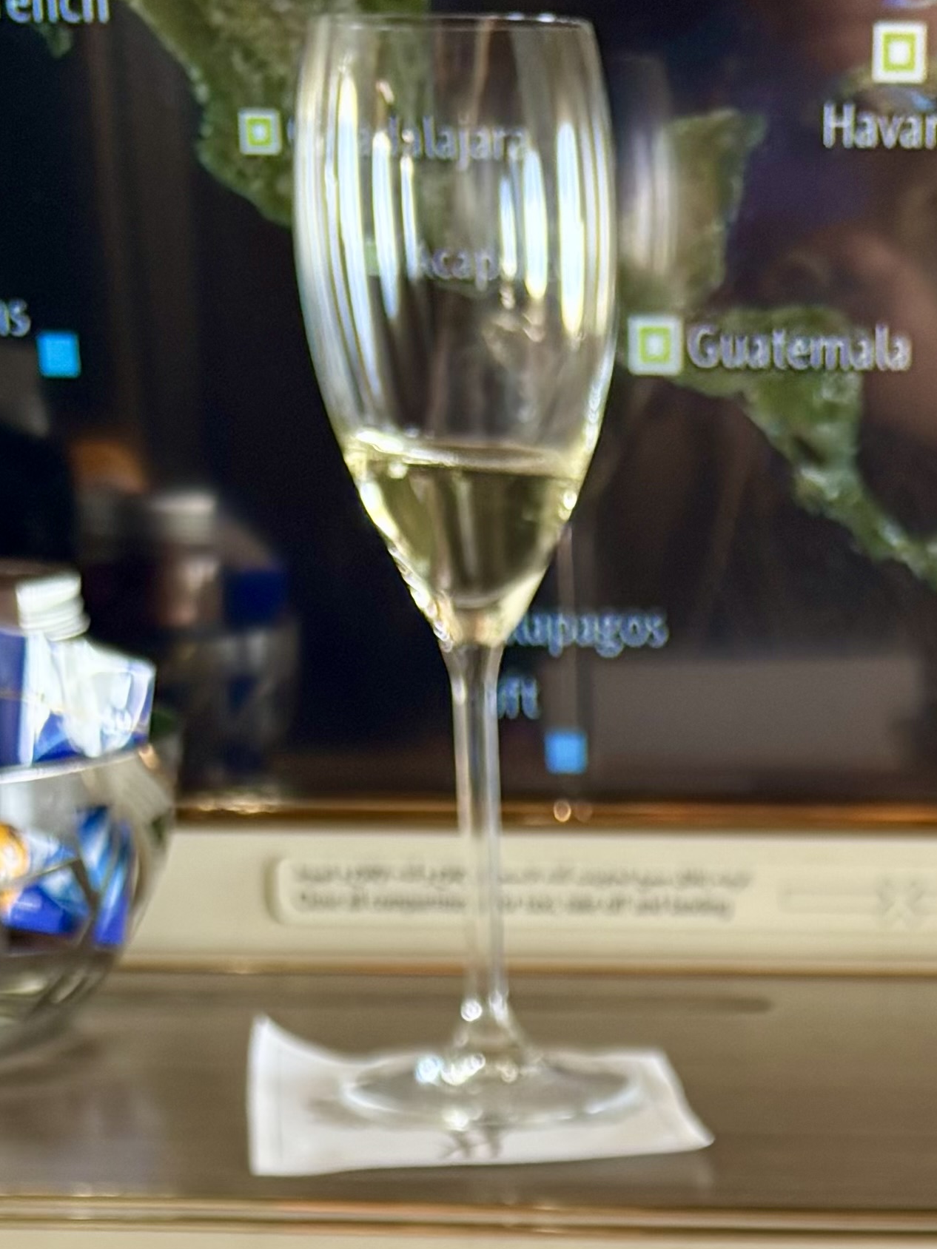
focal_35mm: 88
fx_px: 3176
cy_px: 2110
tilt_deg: -28.5
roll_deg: -1.7
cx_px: 827
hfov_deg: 16.6
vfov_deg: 18.4
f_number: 1.6
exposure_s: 1/95
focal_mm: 5.96
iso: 125
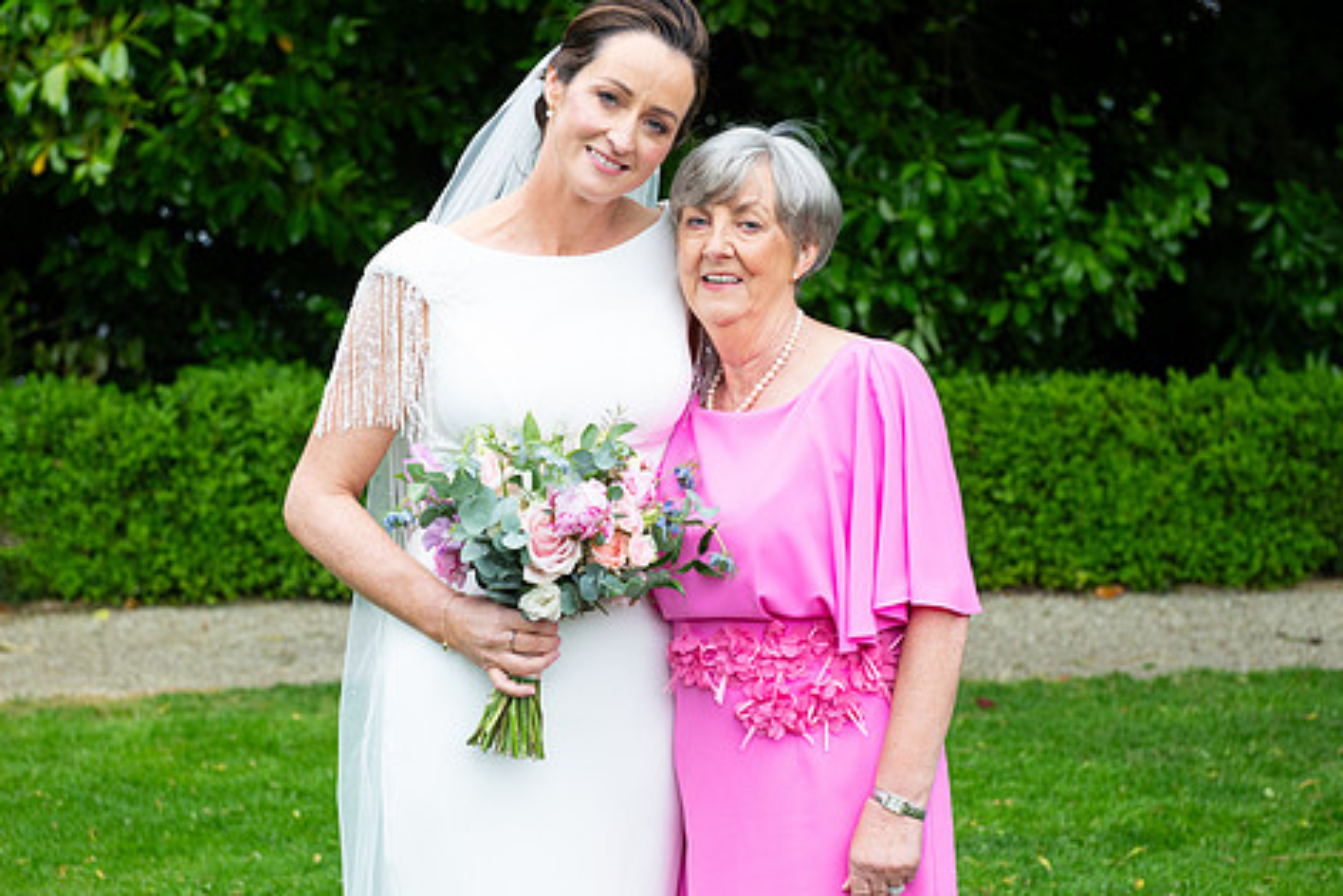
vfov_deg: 15.9
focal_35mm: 86
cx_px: 635
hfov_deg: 23.6
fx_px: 3209
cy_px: 451
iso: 200
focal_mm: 70
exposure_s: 1/200
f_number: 5
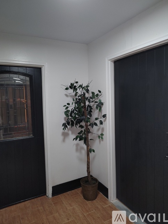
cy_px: 108
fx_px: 162
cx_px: 81
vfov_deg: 69.4
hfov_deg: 54.9
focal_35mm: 25
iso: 748
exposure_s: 1/120
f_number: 1.8
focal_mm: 5.56
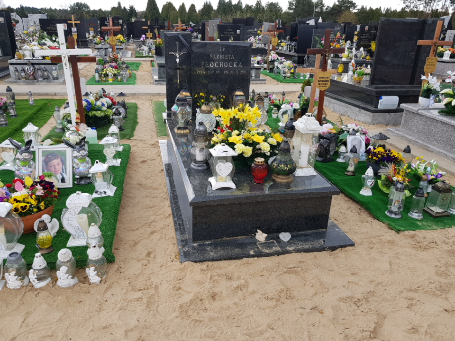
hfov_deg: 67.3
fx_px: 342
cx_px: 228
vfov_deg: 53.1
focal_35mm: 26
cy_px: 170
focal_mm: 4.2
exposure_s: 1/578
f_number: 1.7
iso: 40
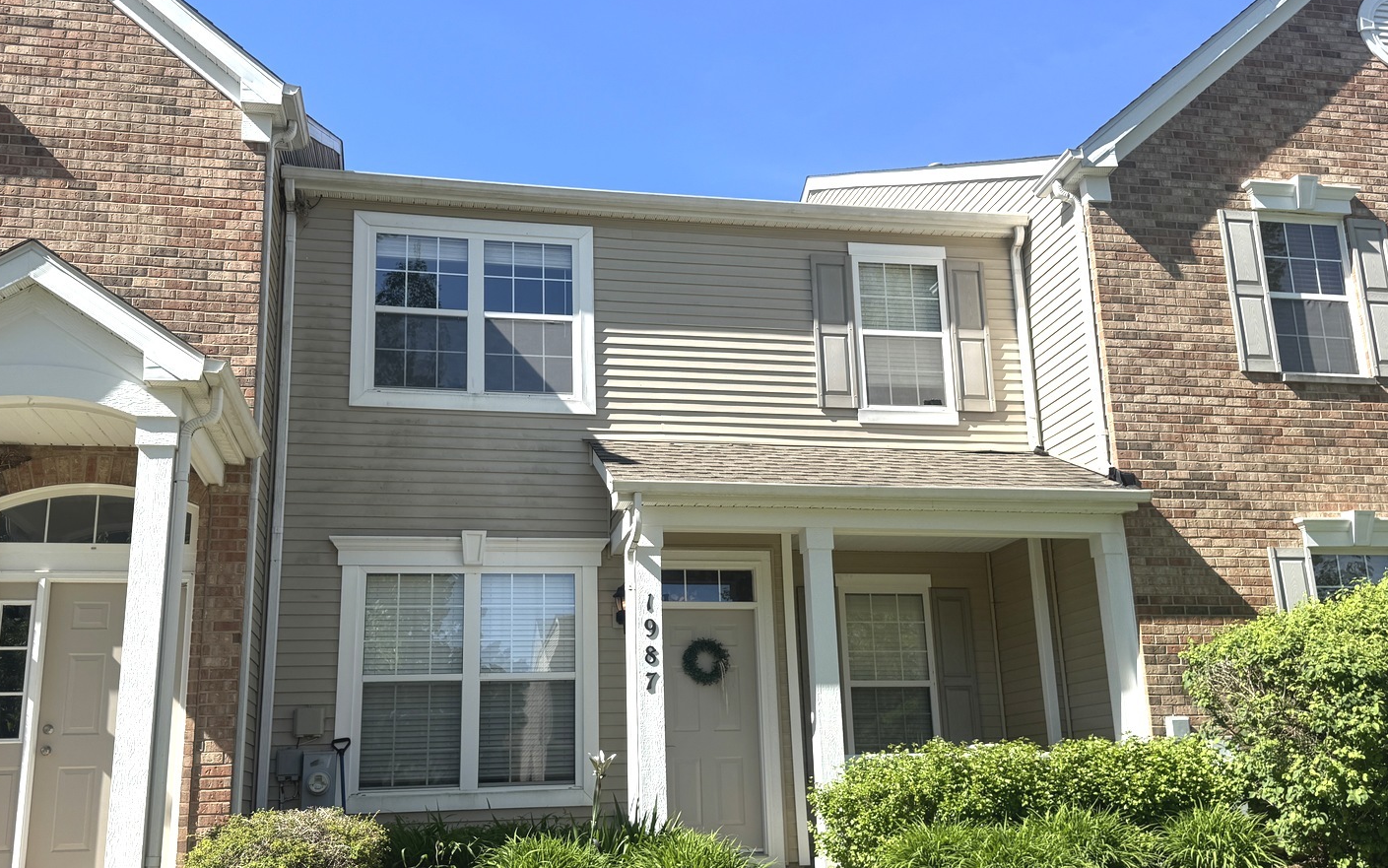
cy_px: 501
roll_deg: +1.9
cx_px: 680
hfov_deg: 70.4
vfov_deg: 47.4
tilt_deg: +14.8
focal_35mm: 26
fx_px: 984
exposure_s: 1/3096
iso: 80
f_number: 1.78
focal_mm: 6.76
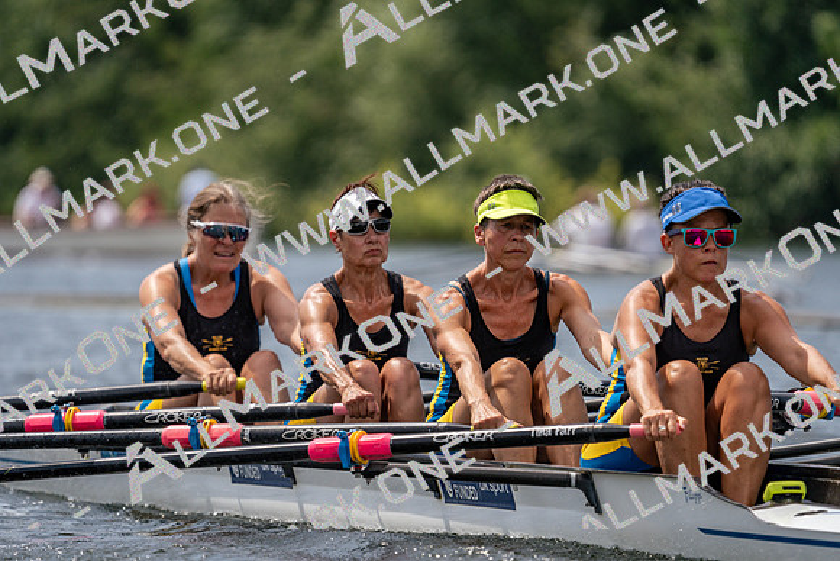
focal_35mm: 459
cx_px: 420
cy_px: 280
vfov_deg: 3.0
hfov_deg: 4.5
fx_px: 10712
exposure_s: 1/1600
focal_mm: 459
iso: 250
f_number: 6.3
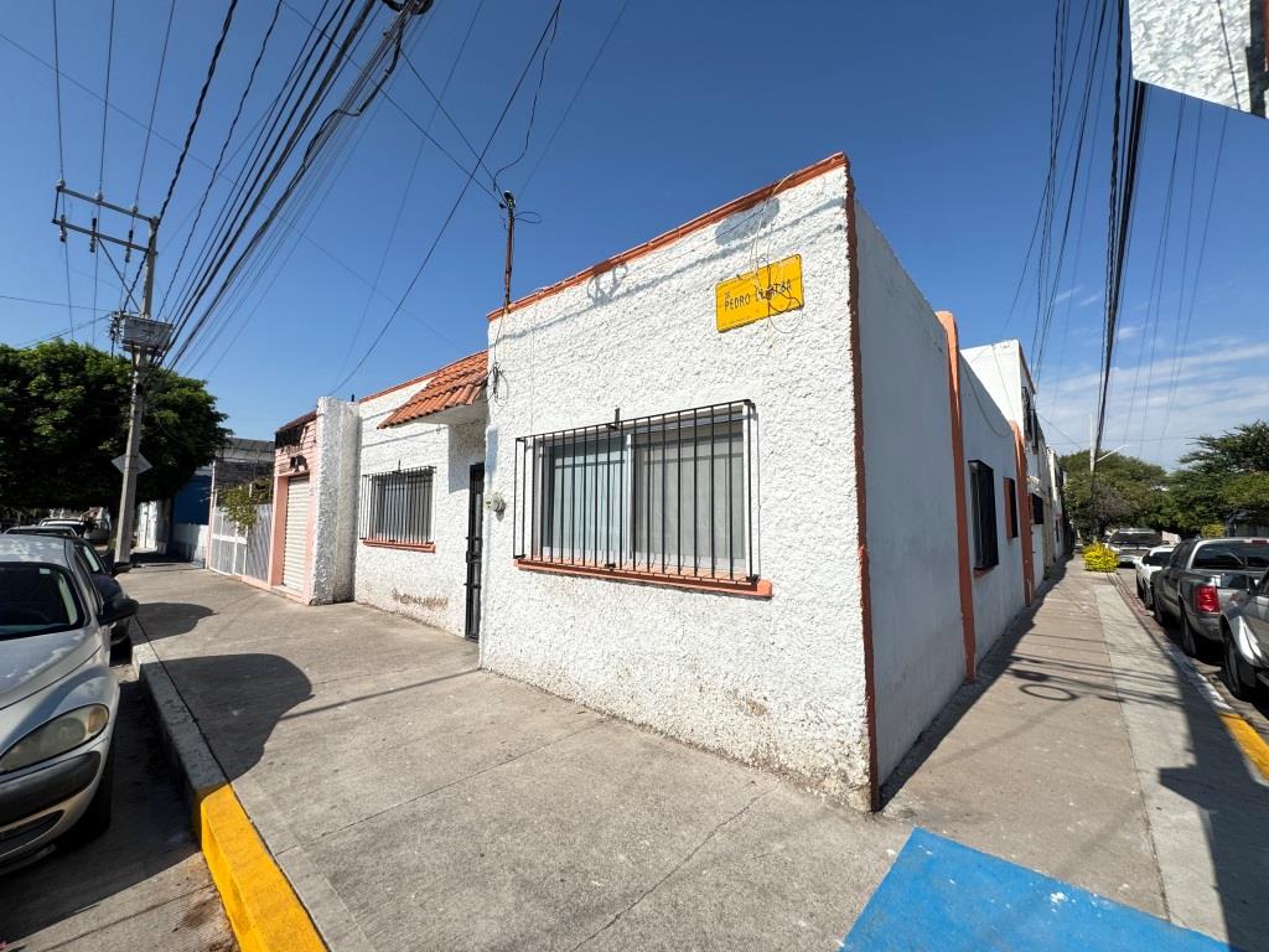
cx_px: 634
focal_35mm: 14
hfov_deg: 102.1
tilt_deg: +3.8
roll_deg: +0.2
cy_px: 476
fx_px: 513
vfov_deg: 85.7
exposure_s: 1/2146
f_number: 2.2
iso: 50
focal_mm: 2.22
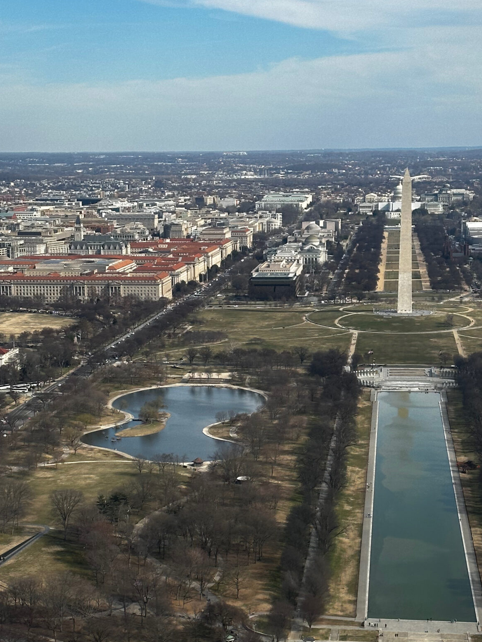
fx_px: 1466
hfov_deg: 18.7
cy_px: 422
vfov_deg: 24.6
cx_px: 229
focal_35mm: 79
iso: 64
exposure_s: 1/2532
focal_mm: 6.86
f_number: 1.78
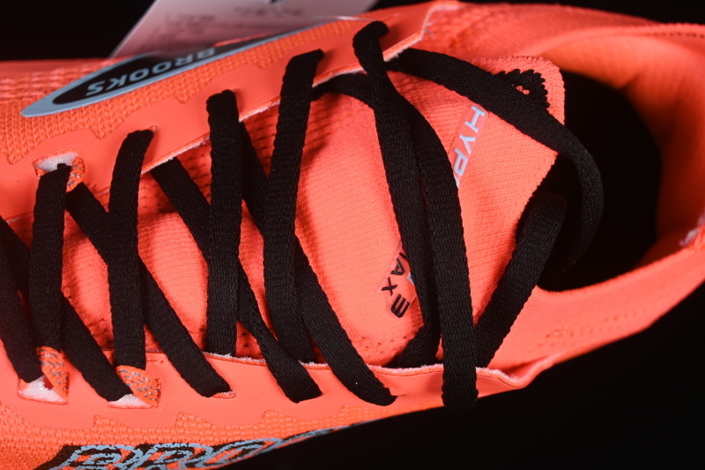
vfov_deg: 18.2
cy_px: 235
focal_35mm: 75
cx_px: 352
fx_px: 1468
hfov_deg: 27.0
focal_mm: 50
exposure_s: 1/80
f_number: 7.1
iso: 160
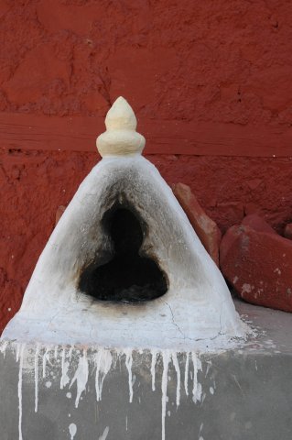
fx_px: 640
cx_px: 146
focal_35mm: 52
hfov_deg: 25.7
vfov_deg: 37.9
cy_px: 220
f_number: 6.3
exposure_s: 1/200
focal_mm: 35
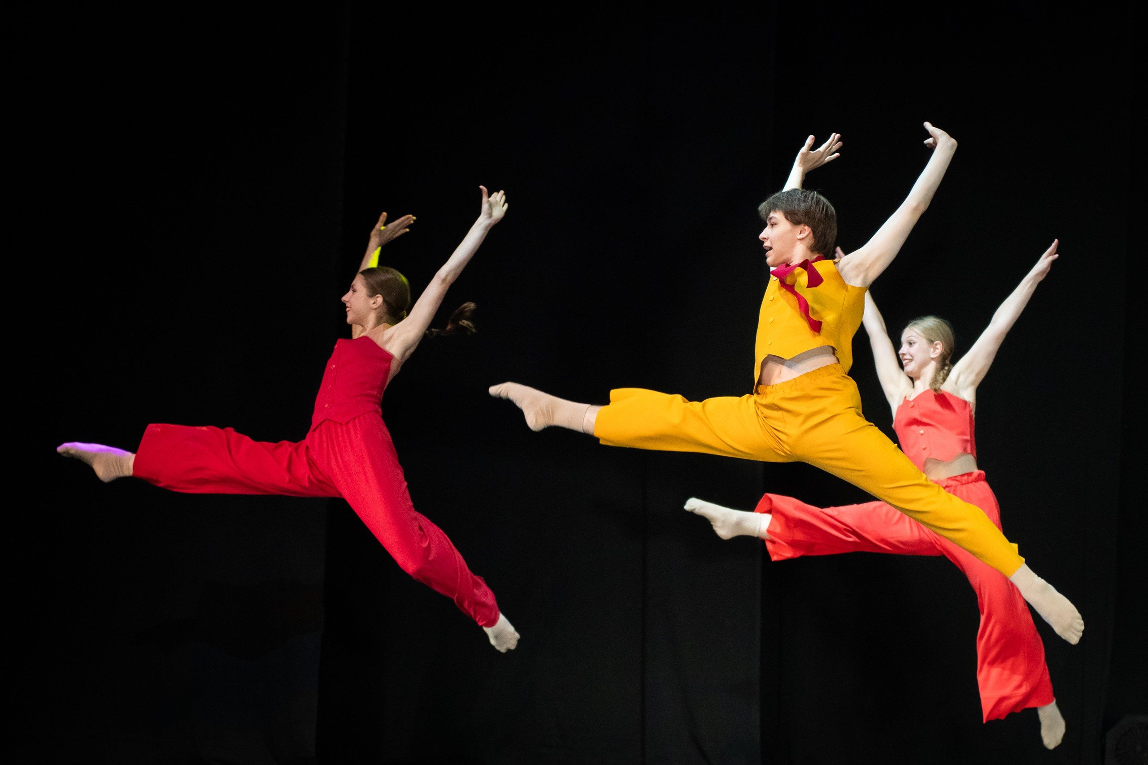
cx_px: 599
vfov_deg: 11.7
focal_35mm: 117
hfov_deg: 17.5
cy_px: 517
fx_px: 3720
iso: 2000
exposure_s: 1/800
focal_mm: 69
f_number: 3.2
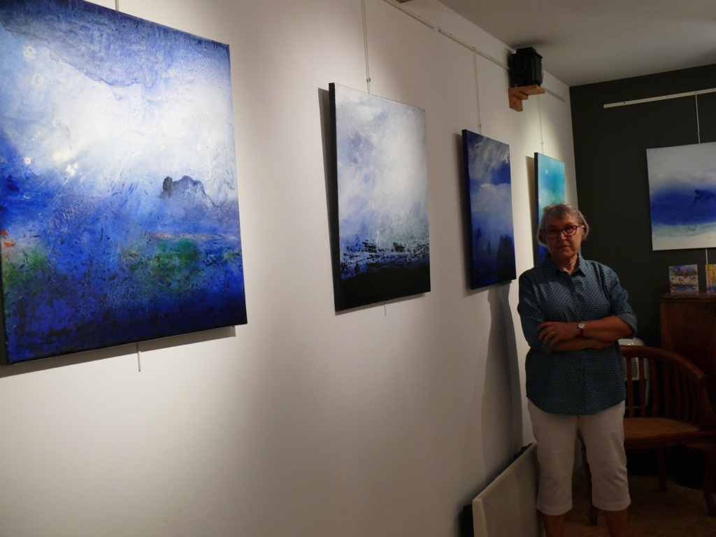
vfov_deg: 38.7
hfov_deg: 50.1
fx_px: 765
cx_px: 358
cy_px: 268
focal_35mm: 37
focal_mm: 7.9
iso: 160
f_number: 2.8
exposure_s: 1/30
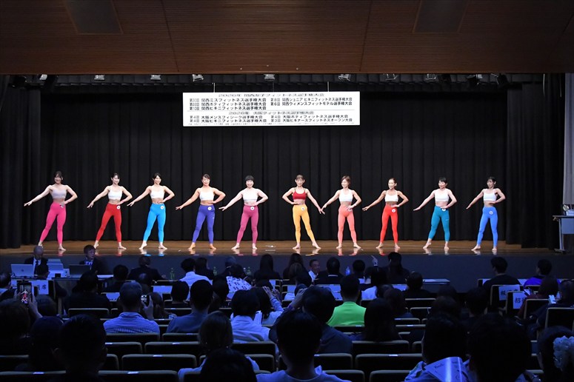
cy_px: 191
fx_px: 861
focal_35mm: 54
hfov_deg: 36.9
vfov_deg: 25.0
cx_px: 287
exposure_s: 1/400
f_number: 5.6
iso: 8000
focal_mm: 36
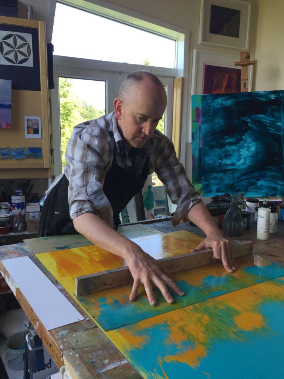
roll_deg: -0.1
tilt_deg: -6.4
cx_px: 142
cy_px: 190
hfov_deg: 48.2
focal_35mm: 29
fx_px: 317
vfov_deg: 61.7
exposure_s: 1/100
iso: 32
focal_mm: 4.15
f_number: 2.2
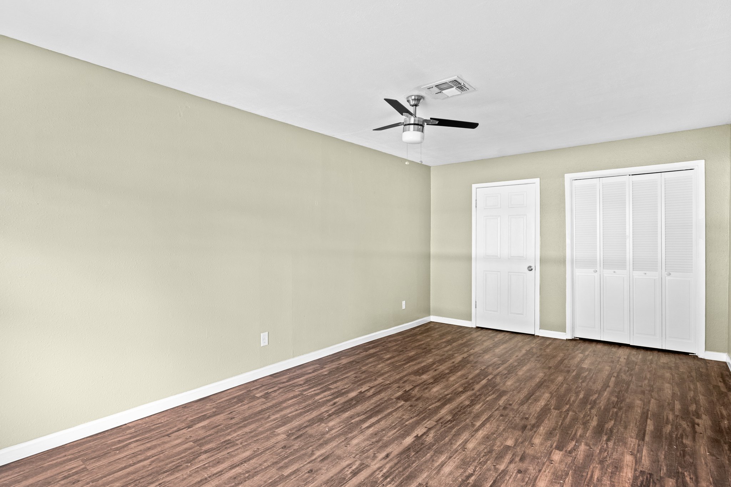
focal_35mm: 20
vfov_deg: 63.2
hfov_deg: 85.4
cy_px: 244
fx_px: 396
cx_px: 366
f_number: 6.3
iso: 1000
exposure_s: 2.5
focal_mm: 19.5
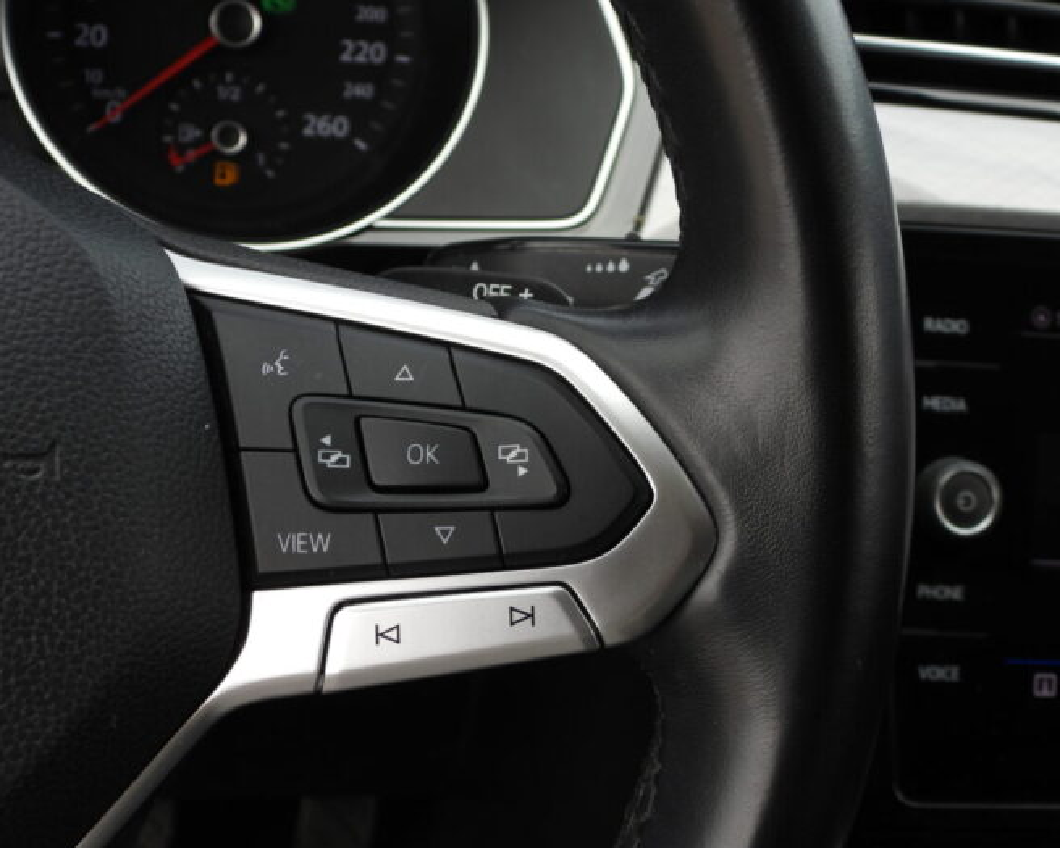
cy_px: 430
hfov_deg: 35.4
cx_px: 511
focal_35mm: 53
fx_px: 1663
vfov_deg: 28.6
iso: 100
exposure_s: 1/250
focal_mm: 9
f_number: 3.2
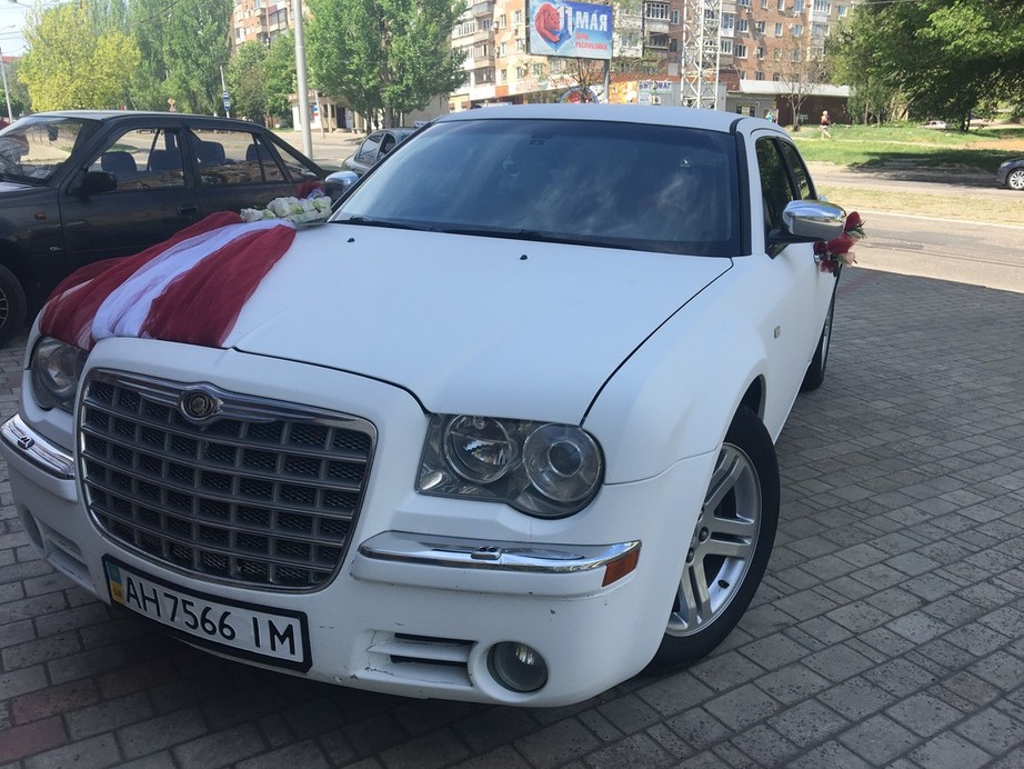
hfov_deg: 61.6
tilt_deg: -13.1
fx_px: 858
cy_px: 384
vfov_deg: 48.2
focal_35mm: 29
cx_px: 512
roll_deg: +1.7
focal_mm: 4.15
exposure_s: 1/693
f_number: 2.2
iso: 25
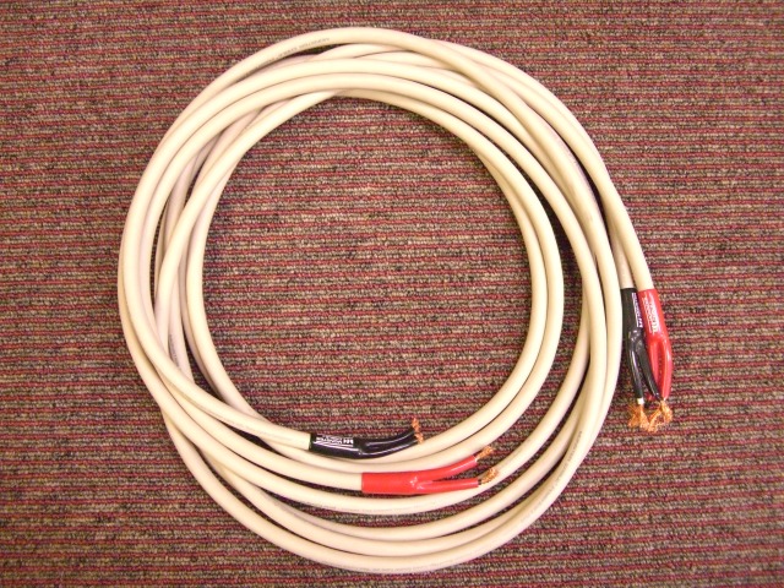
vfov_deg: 37.7
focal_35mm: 38
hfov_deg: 49.0
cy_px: 294
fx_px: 861
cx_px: 392
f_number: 2.8
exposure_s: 1/100
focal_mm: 7.9
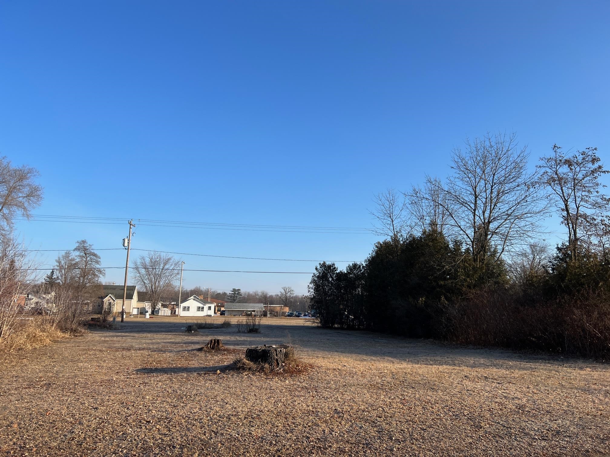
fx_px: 458
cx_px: 305
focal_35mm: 26
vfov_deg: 53.1
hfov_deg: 67.3
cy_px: 228
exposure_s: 1/2513
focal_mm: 5.7
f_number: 1.5
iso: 50
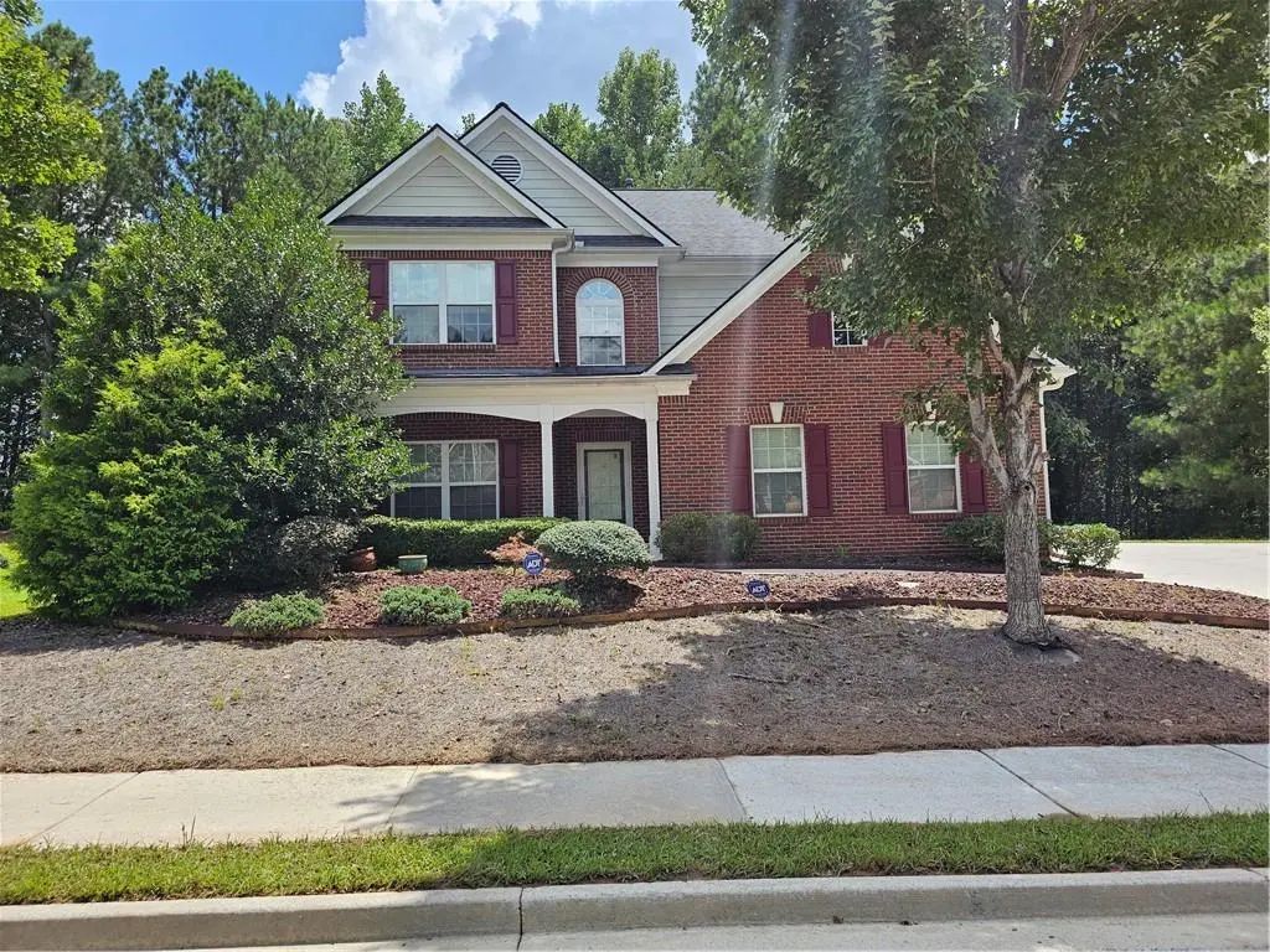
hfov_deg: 73.9
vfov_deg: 58.9
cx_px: 635
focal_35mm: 23
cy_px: 476
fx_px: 844
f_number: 1.7
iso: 10
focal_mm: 6.3
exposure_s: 1/504
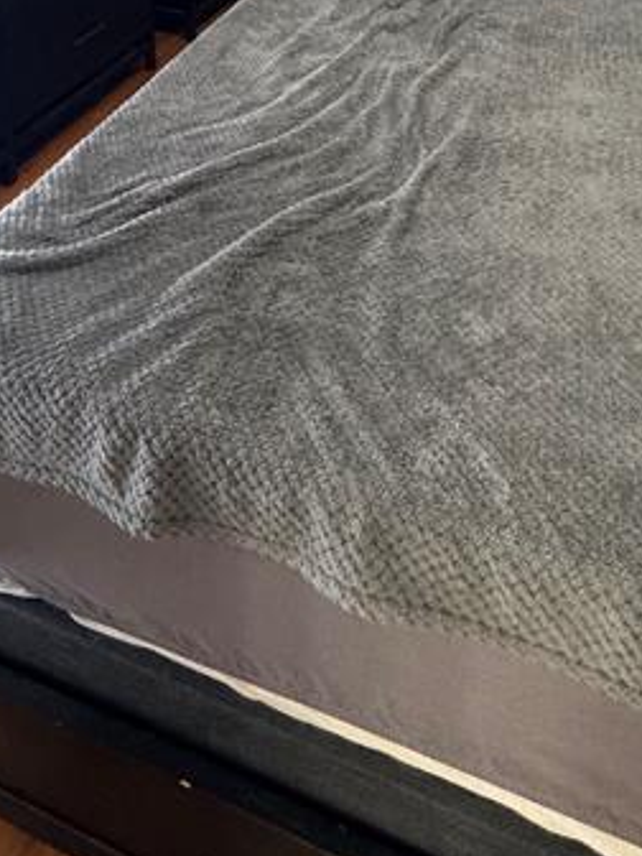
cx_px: 298
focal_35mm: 32
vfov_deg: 44.5
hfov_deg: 44.1
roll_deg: +2.5
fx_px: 791
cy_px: -69
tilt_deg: -13.9
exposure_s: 1/60
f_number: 2.2
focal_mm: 2.22
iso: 400
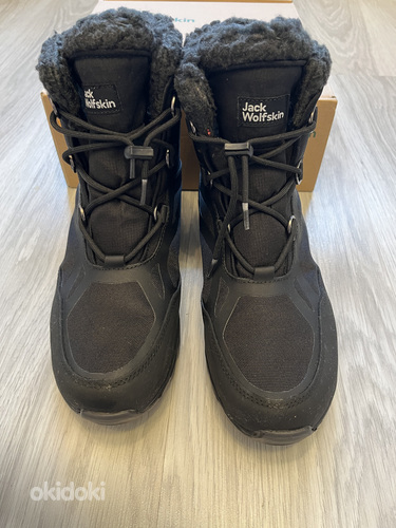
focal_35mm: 26
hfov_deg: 53.1
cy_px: 264
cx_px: 198
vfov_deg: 67.3
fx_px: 397
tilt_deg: -46.7
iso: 250
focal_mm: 5.1
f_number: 1.6
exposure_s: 1/50
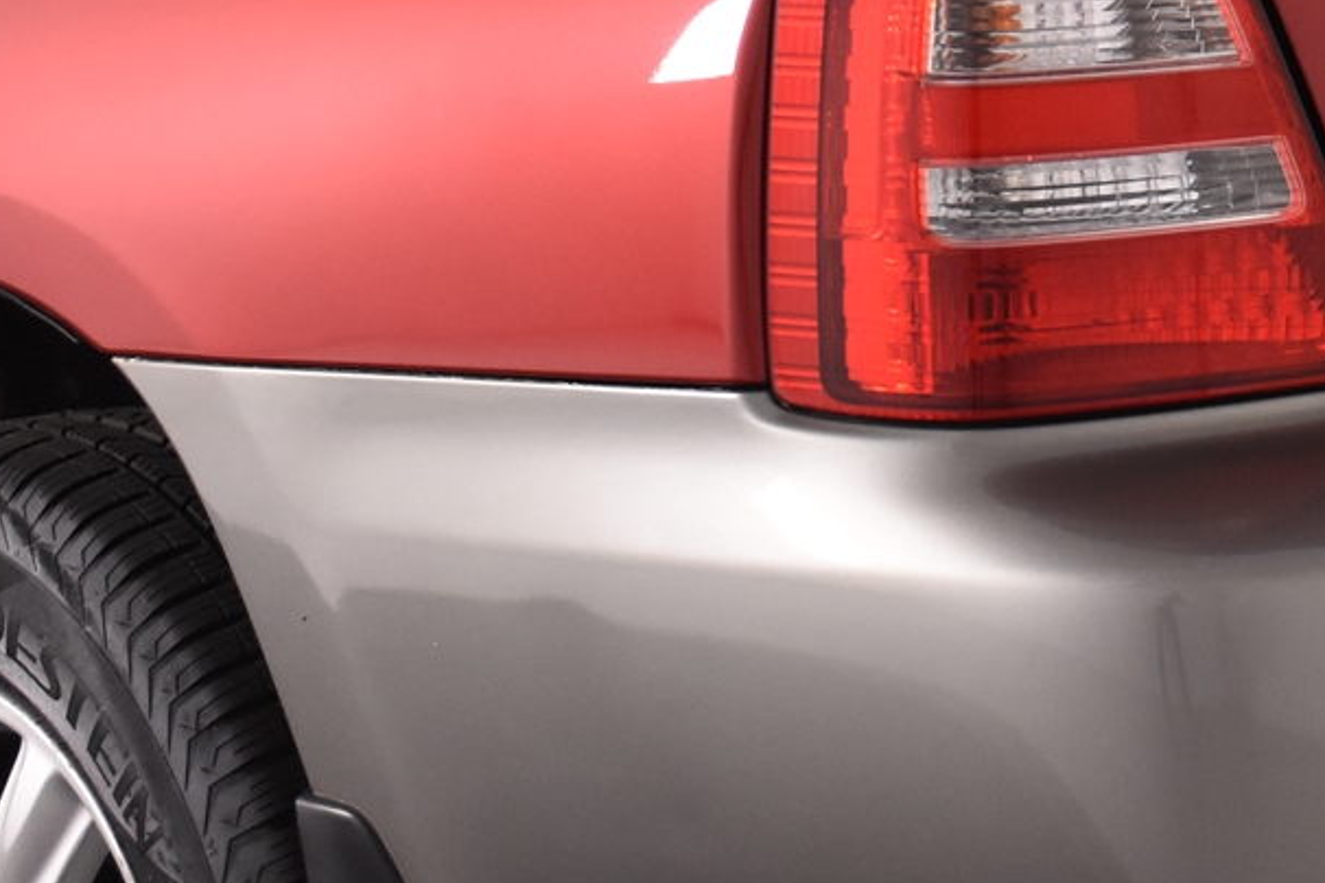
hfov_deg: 15.0
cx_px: 1443
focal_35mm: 133
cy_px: -74
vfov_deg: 10.2
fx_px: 4895
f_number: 4.5
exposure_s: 1/80
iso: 1600
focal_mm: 28
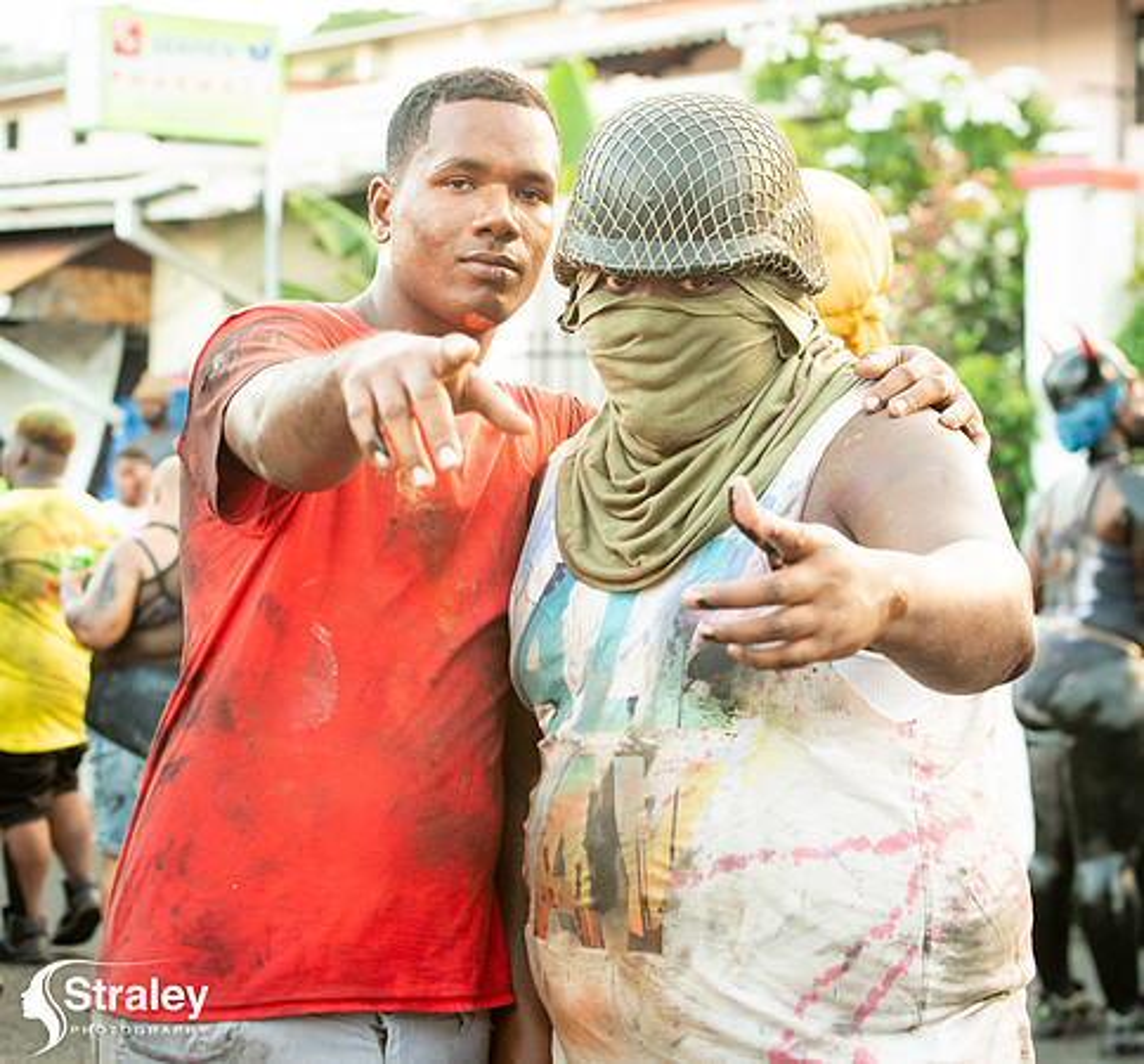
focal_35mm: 94
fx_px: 3397
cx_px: 497
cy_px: 482
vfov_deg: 17.8
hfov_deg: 19.1
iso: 2200
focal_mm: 70
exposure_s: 1/200
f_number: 5
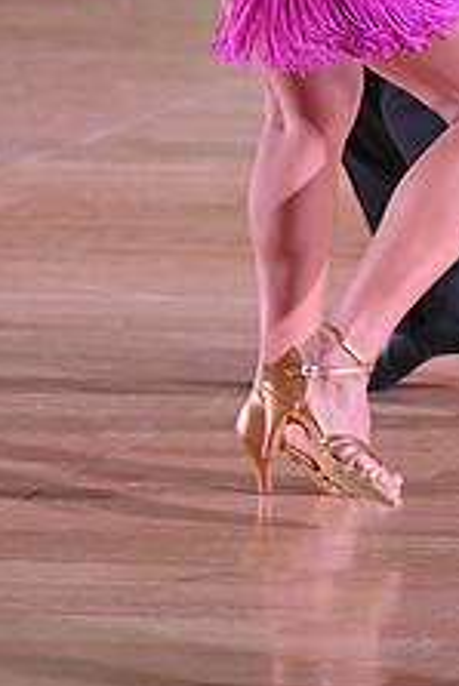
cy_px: -175
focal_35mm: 338
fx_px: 6454
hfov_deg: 4.1
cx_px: 485
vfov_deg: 6.1
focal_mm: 130
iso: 5000
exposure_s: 1/400
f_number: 4.5
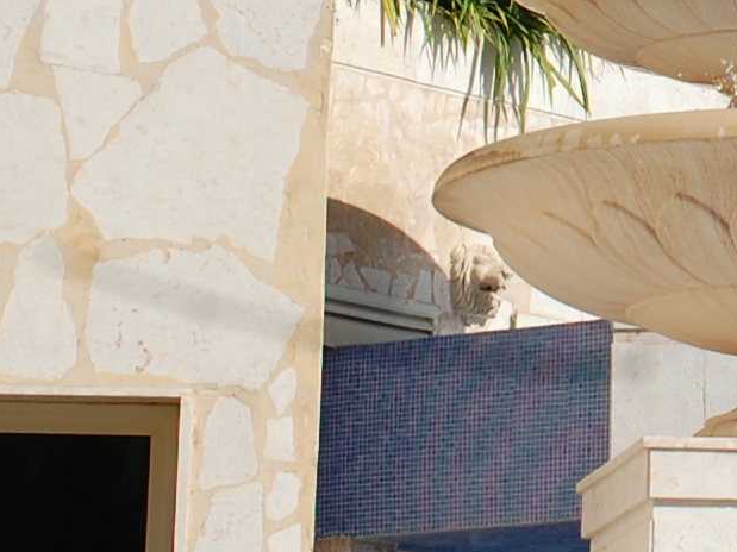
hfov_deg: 9.1
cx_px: 1197
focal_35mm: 210
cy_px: -372
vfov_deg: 6.9
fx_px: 4470
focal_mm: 30
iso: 200
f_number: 10
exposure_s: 1/400
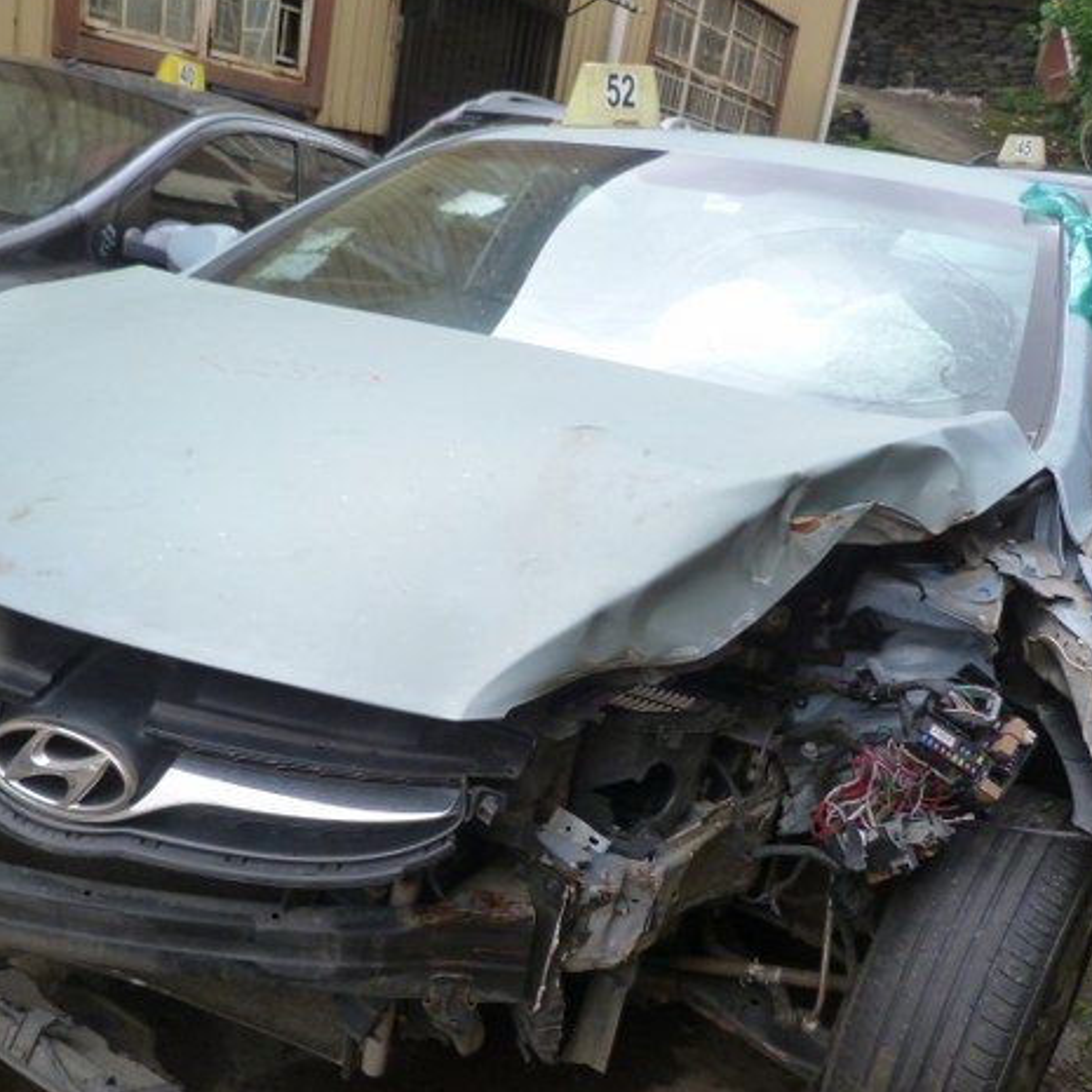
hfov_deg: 43.7
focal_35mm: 38
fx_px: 1356
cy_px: 674
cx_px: 444
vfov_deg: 43.6
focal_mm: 4.5
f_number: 3.2
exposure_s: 1/100
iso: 125
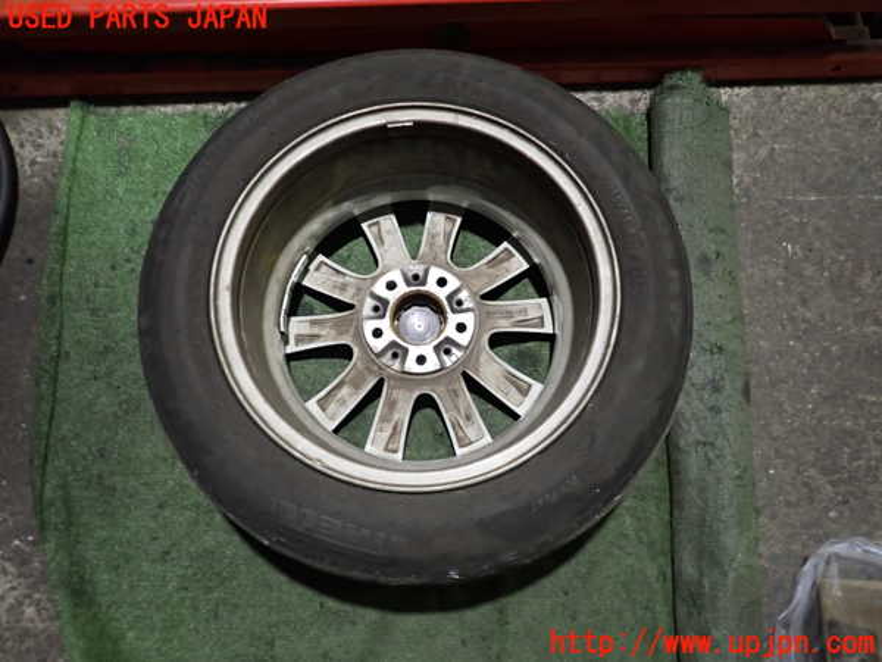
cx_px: 441
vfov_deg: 54.9
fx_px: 637
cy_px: 331
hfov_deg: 69.4
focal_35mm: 25
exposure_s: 1/30
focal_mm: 4.5
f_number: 2
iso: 400
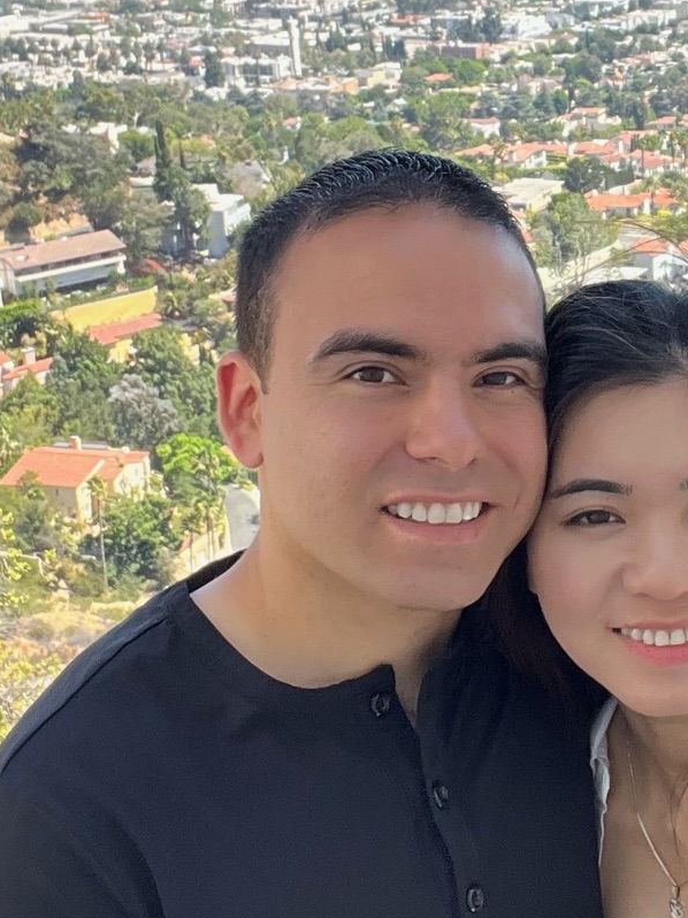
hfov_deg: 18.7
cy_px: 251
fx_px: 2042
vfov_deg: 25.1
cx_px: 655
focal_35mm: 77
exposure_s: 1/389
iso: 32
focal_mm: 2.71
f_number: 2.2
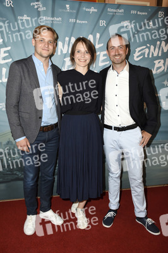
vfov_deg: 57.3
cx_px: 84
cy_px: 126
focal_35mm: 33
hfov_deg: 39.9
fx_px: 231
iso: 1000
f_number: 6.3
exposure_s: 1/160
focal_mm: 22
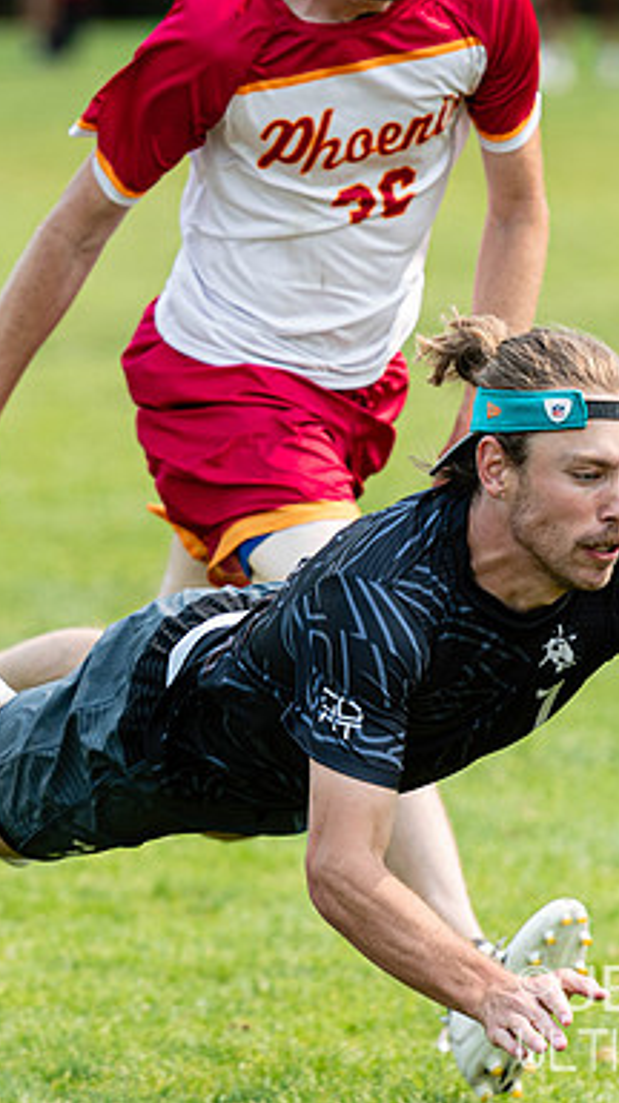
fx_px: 14151
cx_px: 304
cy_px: 550
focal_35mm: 484
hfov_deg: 2.5
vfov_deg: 4.5
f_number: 3.2
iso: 140
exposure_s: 1/1250
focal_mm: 190
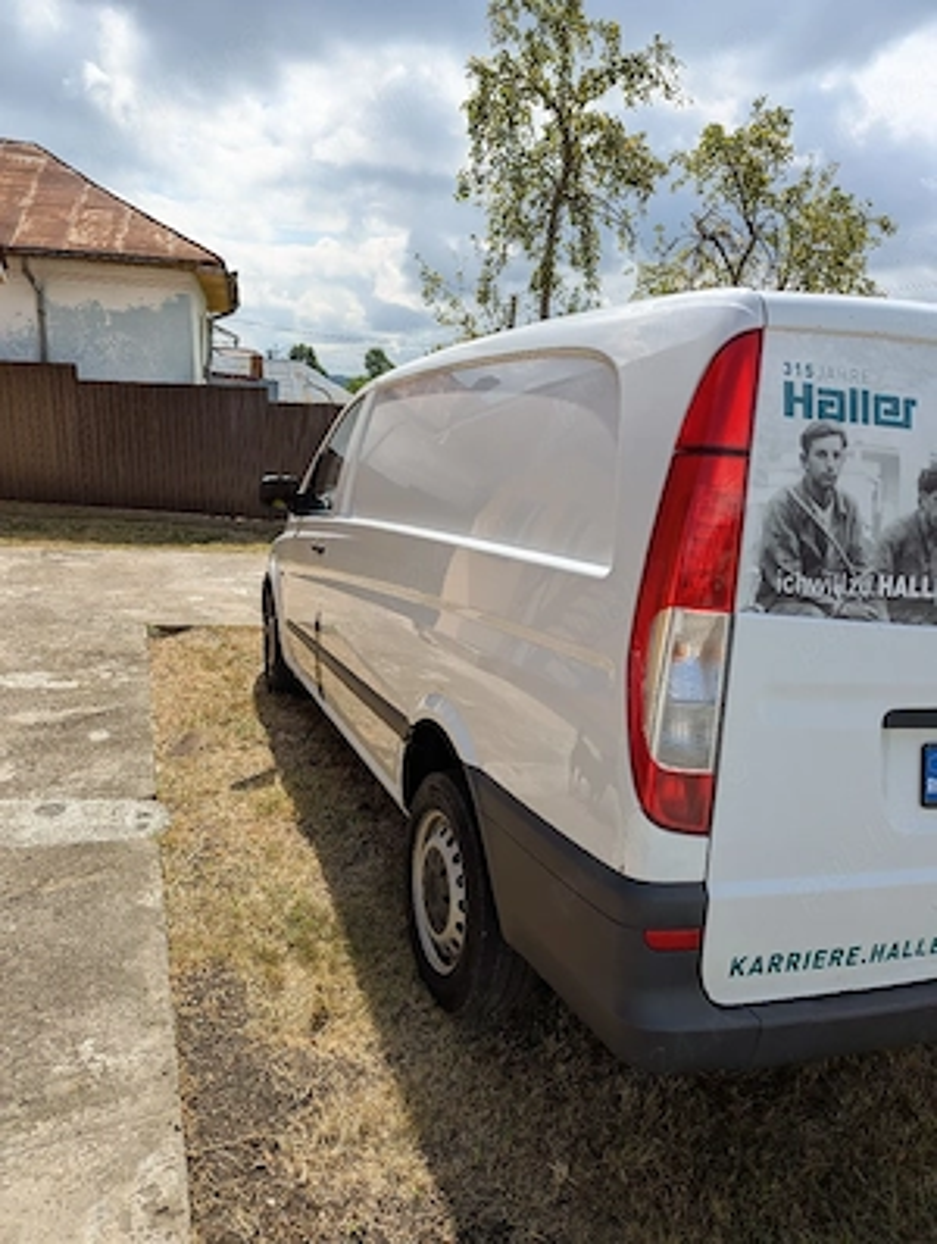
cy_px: 622
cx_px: 468
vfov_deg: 71.5
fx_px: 863
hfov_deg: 57.0
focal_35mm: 24
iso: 39
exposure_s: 1/2500
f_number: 1.85
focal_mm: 6.81
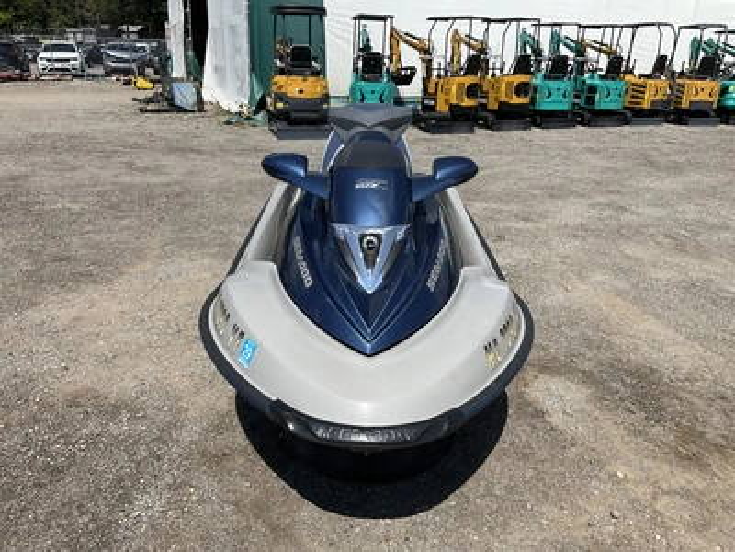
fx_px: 616
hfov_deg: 61.7
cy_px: 276
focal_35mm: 29
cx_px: 368
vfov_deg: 48.2
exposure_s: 1/2667
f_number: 1.8
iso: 25
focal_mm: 3
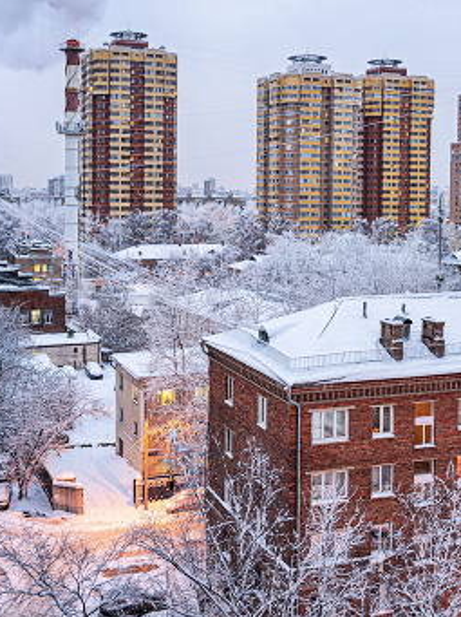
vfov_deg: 41.3
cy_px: 302
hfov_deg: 31.2
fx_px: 818
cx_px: 306
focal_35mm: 46
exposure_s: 1/3
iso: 100
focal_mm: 31
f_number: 4
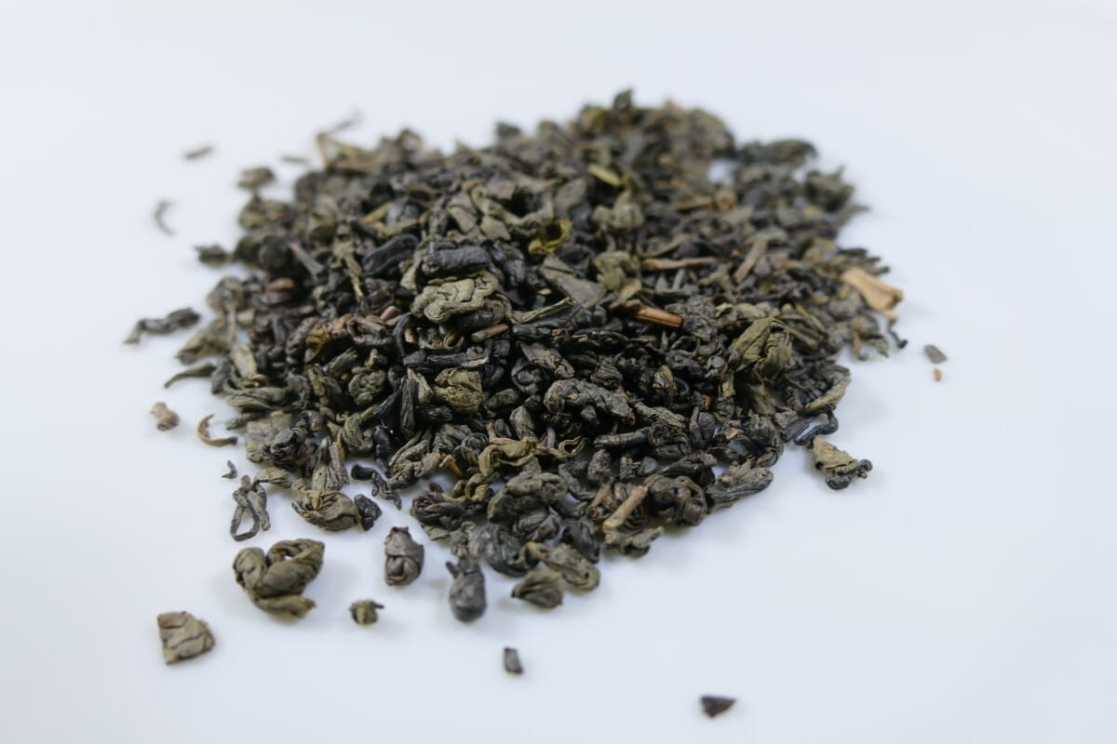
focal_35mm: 34
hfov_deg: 55.8
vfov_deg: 38.9
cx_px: 558
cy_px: 372
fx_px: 1055
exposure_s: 1/80
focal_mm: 12.38
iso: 250
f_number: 3.1
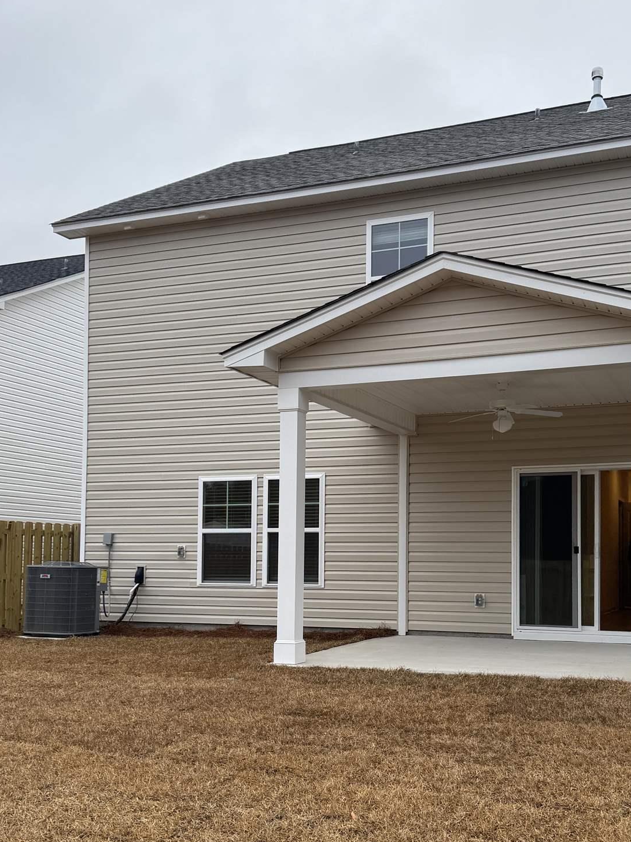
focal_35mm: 38
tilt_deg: +1.9
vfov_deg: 48.5
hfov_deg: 37.5
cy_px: 532
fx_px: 924
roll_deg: +1.2
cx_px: 386
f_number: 1.78
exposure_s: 1/358
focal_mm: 6.76
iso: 80
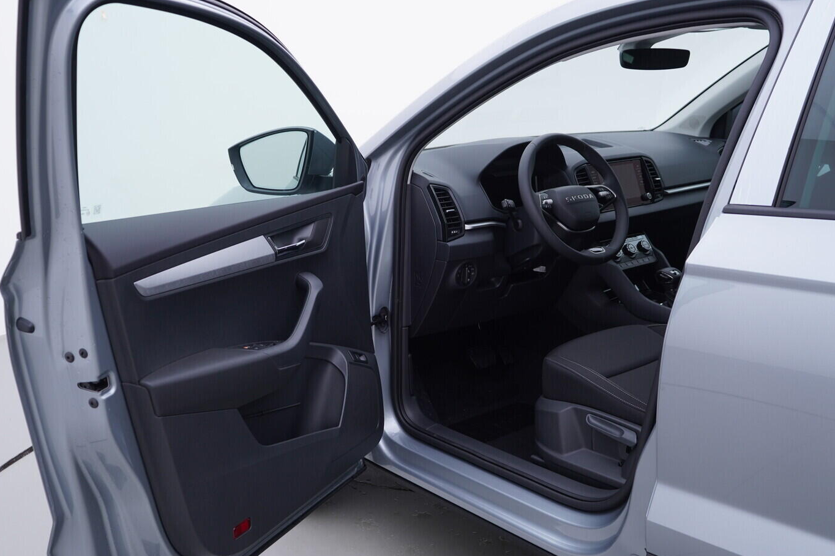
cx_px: 404
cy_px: 276
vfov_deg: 35.0
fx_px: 881
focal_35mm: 38
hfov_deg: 50.7
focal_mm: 24
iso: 125
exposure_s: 1/60
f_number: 3.5
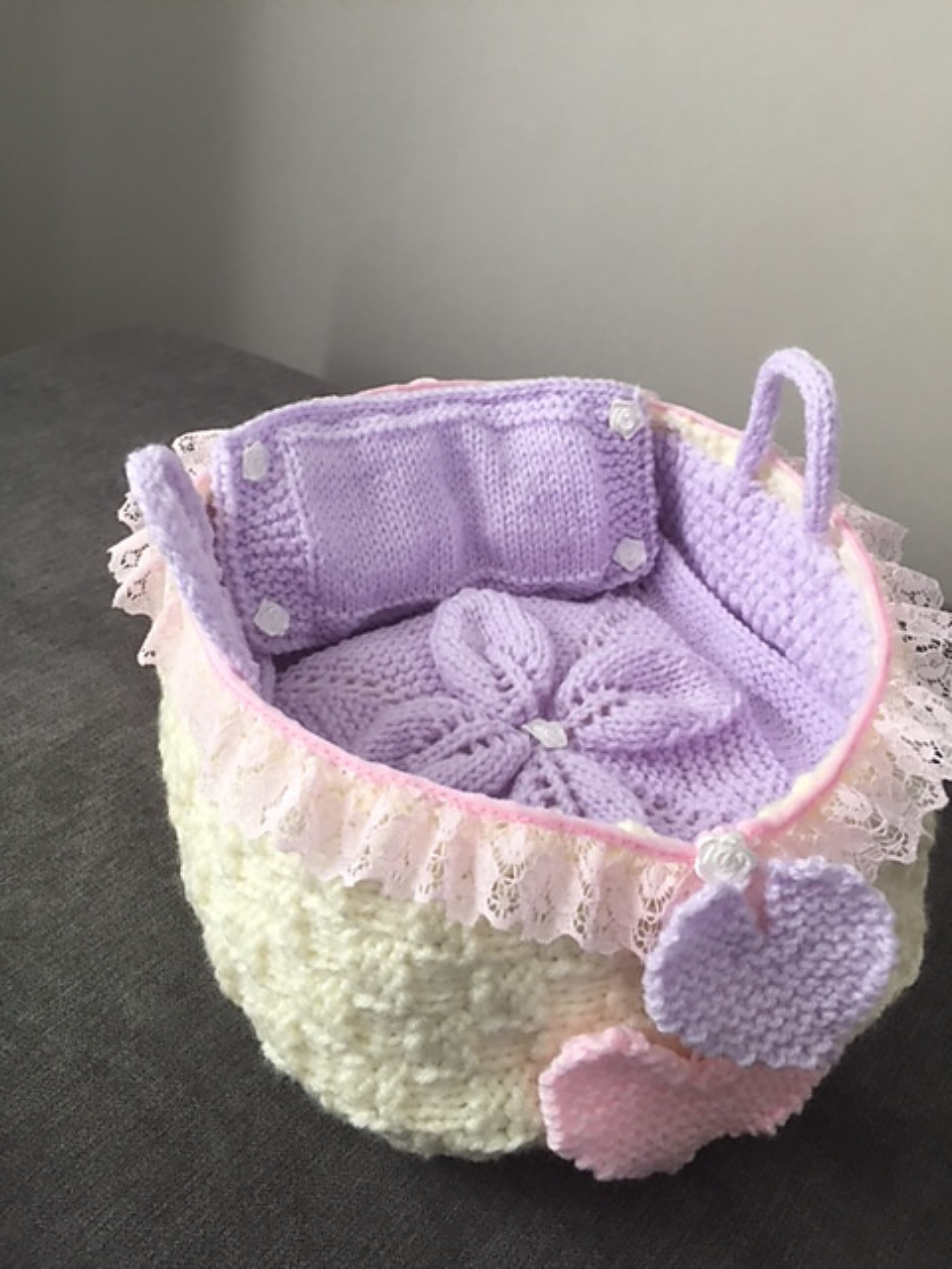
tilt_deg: -36.8
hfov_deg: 48.2
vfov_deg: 61.7
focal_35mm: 29
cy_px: 634
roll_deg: -6.2
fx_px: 1063
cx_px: 476
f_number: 2.2
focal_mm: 4.15
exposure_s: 1/33
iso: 32
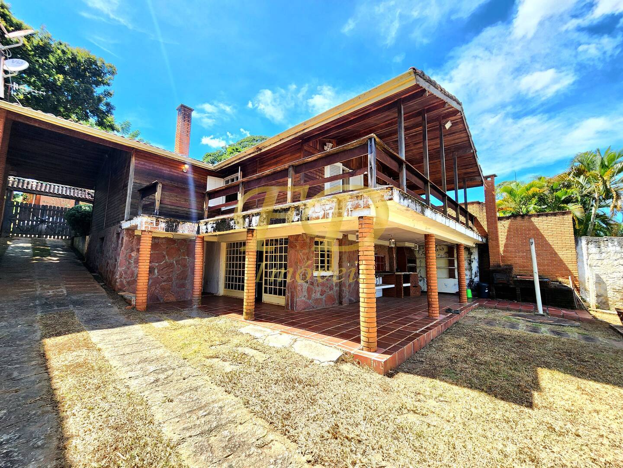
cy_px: 234
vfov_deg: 89.9
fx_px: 234
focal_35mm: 13
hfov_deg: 106.2
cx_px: 312
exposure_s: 1/435
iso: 50
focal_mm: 2.2
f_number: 2.2
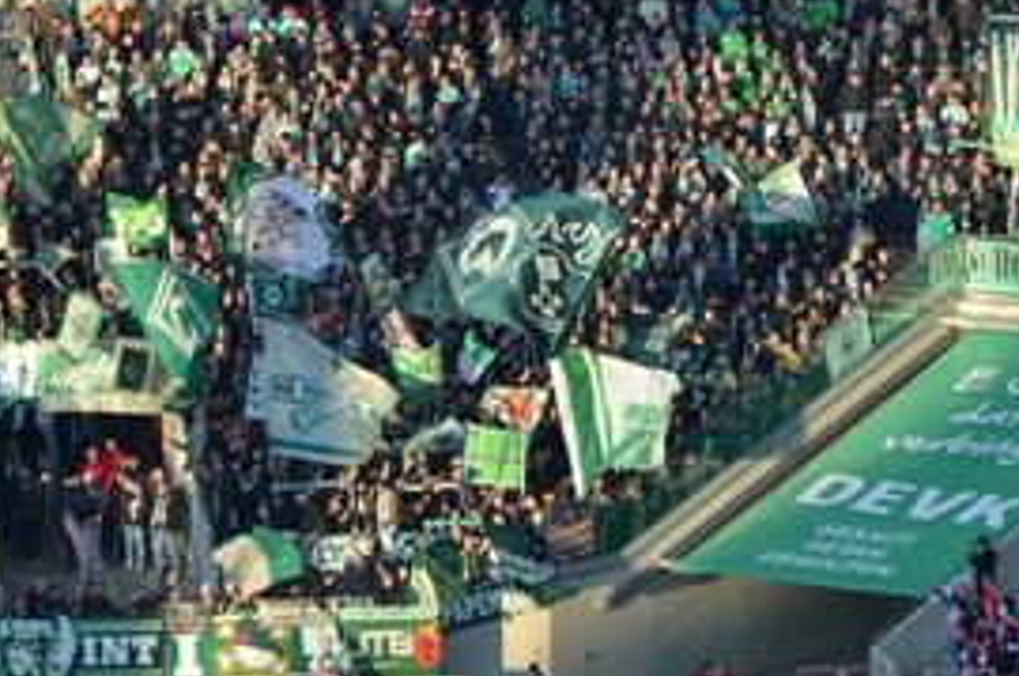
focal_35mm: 332
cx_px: 694
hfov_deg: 6.2
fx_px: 9382
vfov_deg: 4.1
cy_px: 391
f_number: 5.6
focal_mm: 105
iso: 400
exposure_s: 1/250
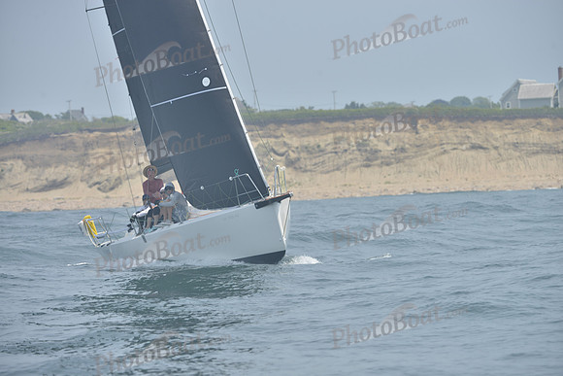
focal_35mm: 240
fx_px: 3754
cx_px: 282
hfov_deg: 8.6
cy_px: 188
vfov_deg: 5.7
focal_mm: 240
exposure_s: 1/1000
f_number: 8
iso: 280
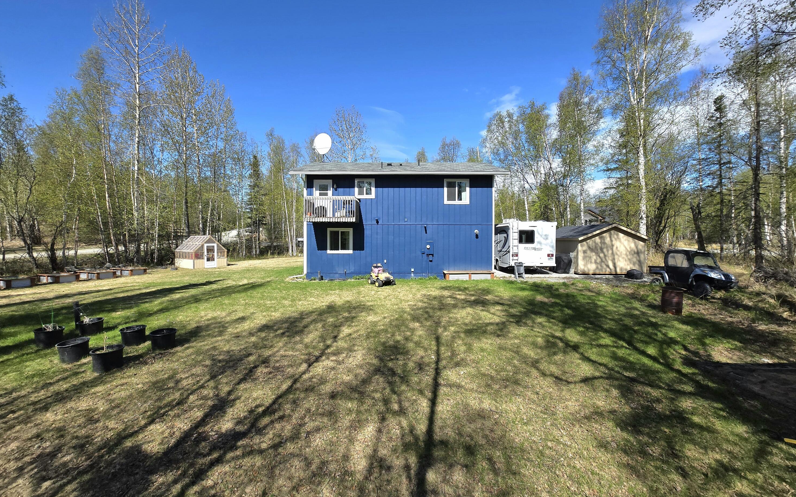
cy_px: 238
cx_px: 394
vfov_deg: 78.6
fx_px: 304
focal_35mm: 14
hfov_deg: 105.3
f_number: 2.2
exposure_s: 1/1111
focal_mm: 1.7
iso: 25
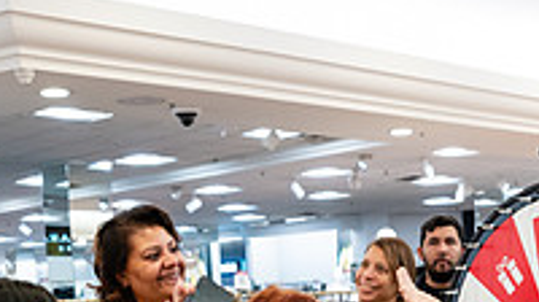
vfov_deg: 14.9
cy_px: 446
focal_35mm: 75
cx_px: 313
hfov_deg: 28.2
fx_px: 1071
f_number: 3.2
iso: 1000
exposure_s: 1/125
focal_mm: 24
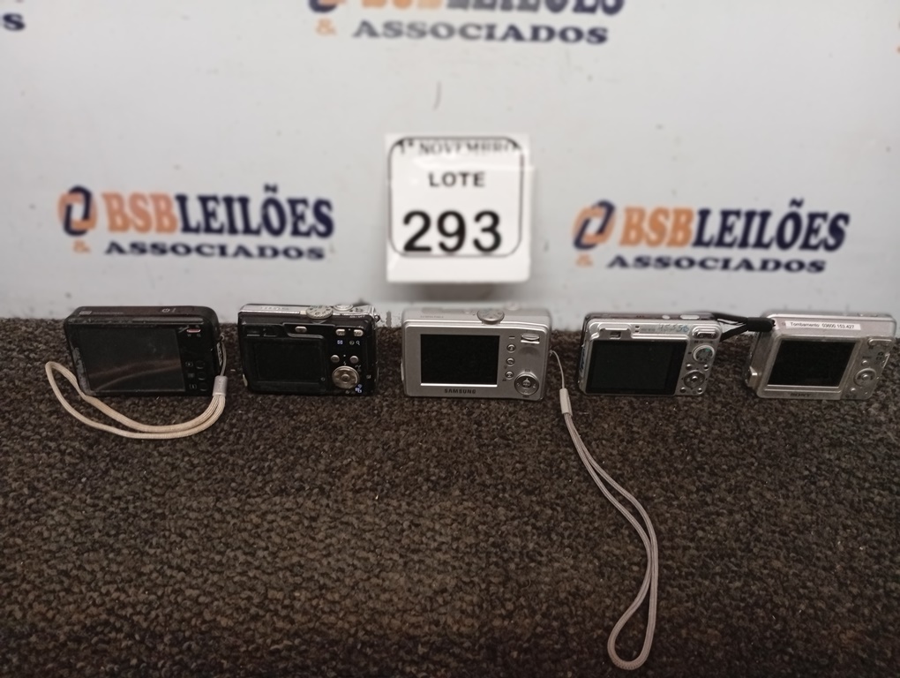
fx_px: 703
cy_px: 339
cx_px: 450
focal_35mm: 27
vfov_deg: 51.5
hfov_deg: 65.2
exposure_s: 1/30
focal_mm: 3.98
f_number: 1.8
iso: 369
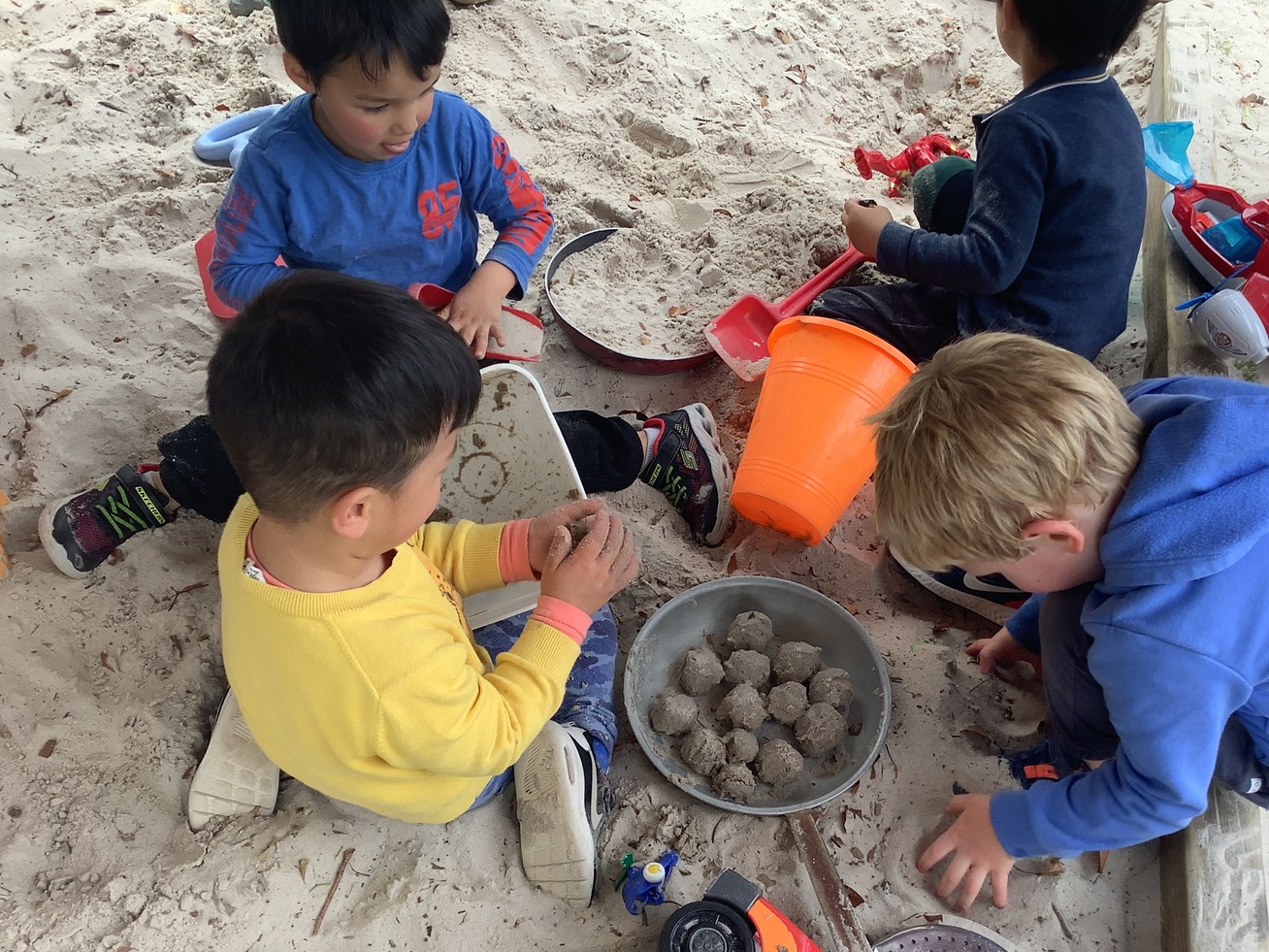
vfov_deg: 39.6
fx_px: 1320
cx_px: 670
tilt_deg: -51.2
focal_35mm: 36
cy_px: 532
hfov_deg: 51.3
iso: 32
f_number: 2.4
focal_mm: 3.3
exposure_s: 1/100
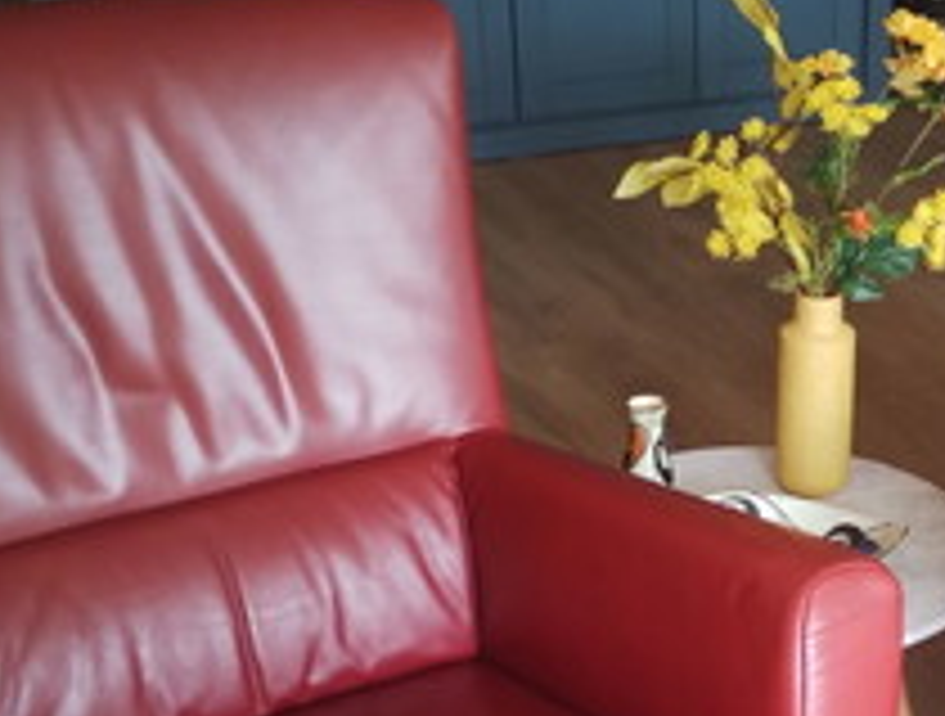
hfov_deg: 27.4
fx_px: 1863
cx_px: 857
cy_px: 592
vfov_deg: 21.4
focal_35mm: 68
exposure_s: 1/20
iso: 2844
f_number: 1.8
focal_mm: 4.27
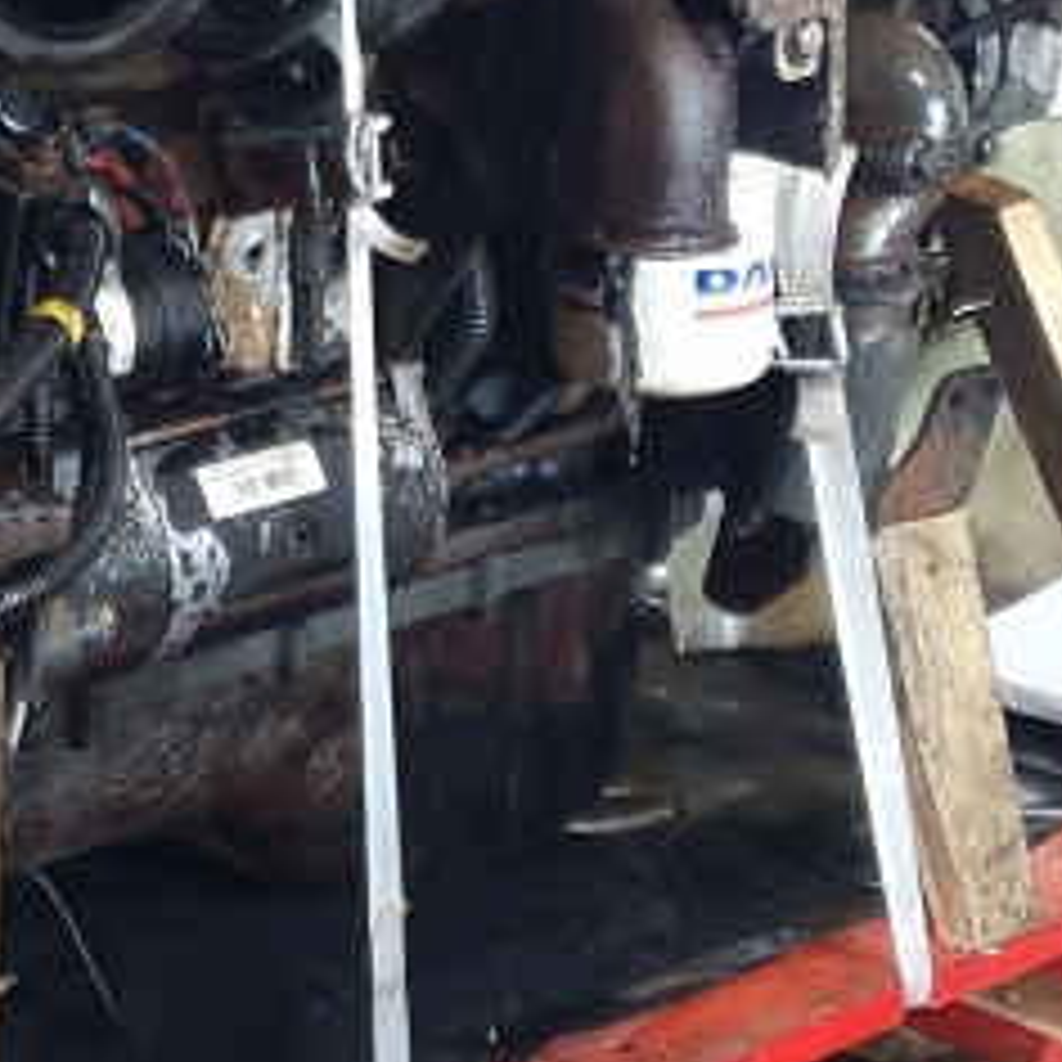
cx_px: 54
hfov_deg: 24.1
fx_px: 2395
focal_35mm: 69
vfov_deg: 24.5
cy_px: 180
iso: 125
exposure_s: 1/50
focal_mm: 6.4
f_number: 1.8
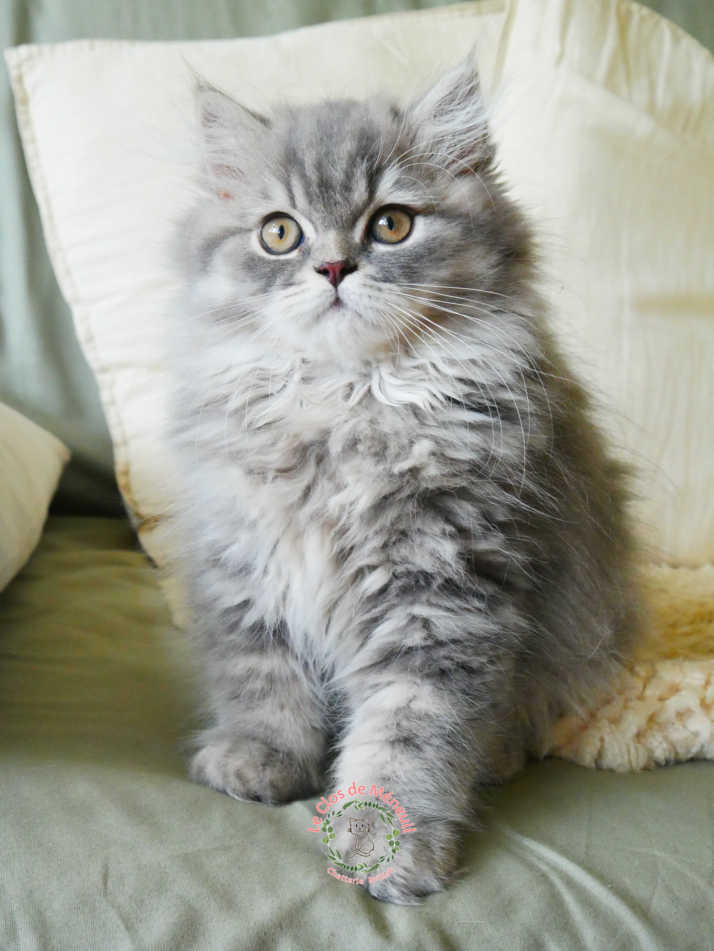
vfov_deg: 41.2
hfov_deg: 31.5
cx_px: 357
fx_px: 1264
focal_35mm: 46
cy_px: 476
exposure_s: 1/160
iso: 3200
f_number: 7.1
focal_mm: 23
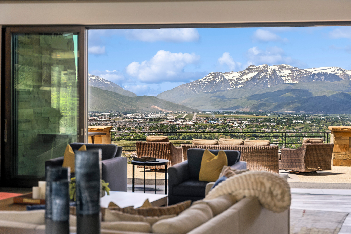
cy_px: 104
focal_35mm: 56
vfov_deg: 24.2
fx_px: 547
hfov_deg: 35.5
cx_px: 202
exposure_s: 1/8000
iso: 640
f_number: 2.8
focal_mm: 46.9
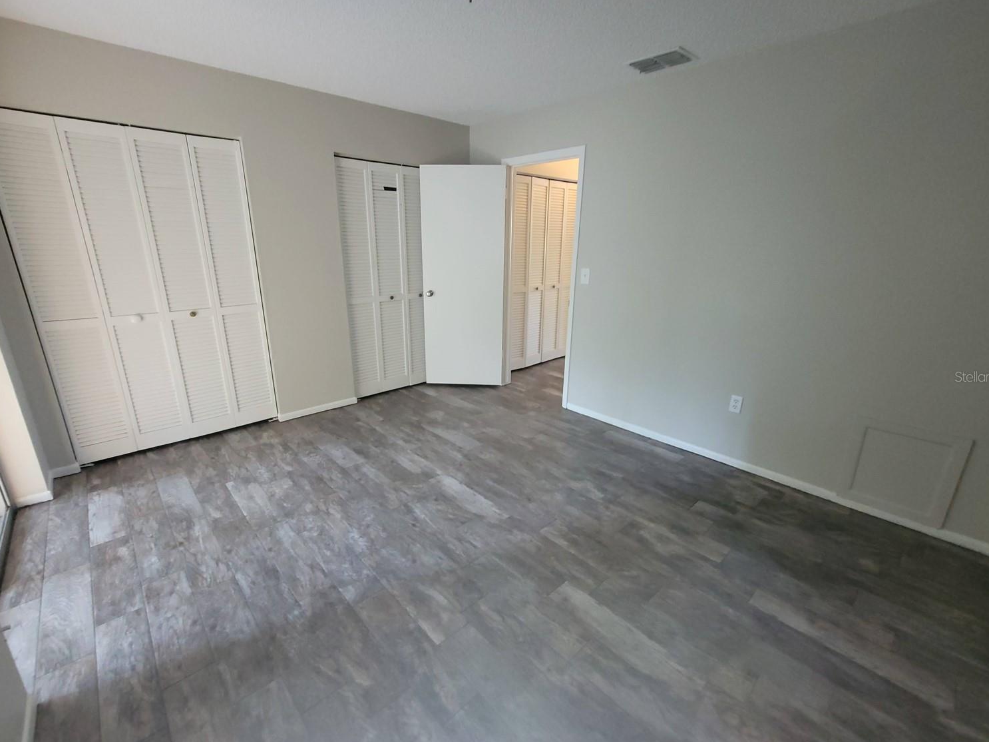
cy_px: 376
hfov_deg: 102.1
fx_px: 400
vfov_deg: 85.7
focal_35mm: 14
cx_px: 485
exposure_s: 1/30
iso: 320
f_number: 2.2
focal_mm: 2.2
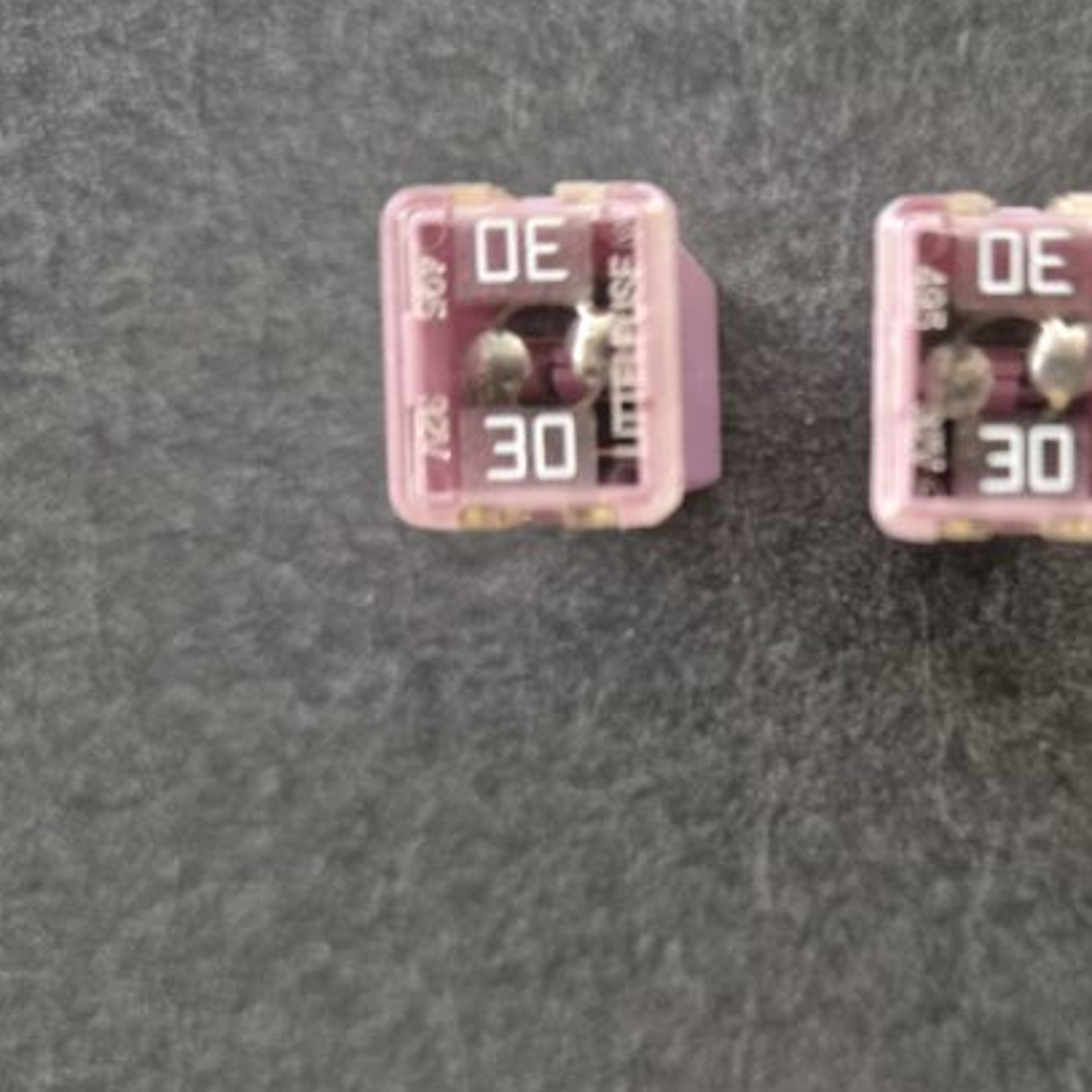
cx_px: 877
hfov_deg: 44.8
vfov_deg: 47.2
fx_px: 1249
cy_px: 538
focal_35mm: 35
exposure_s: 1/100
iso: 1600
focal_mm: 5.4
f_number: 1.8
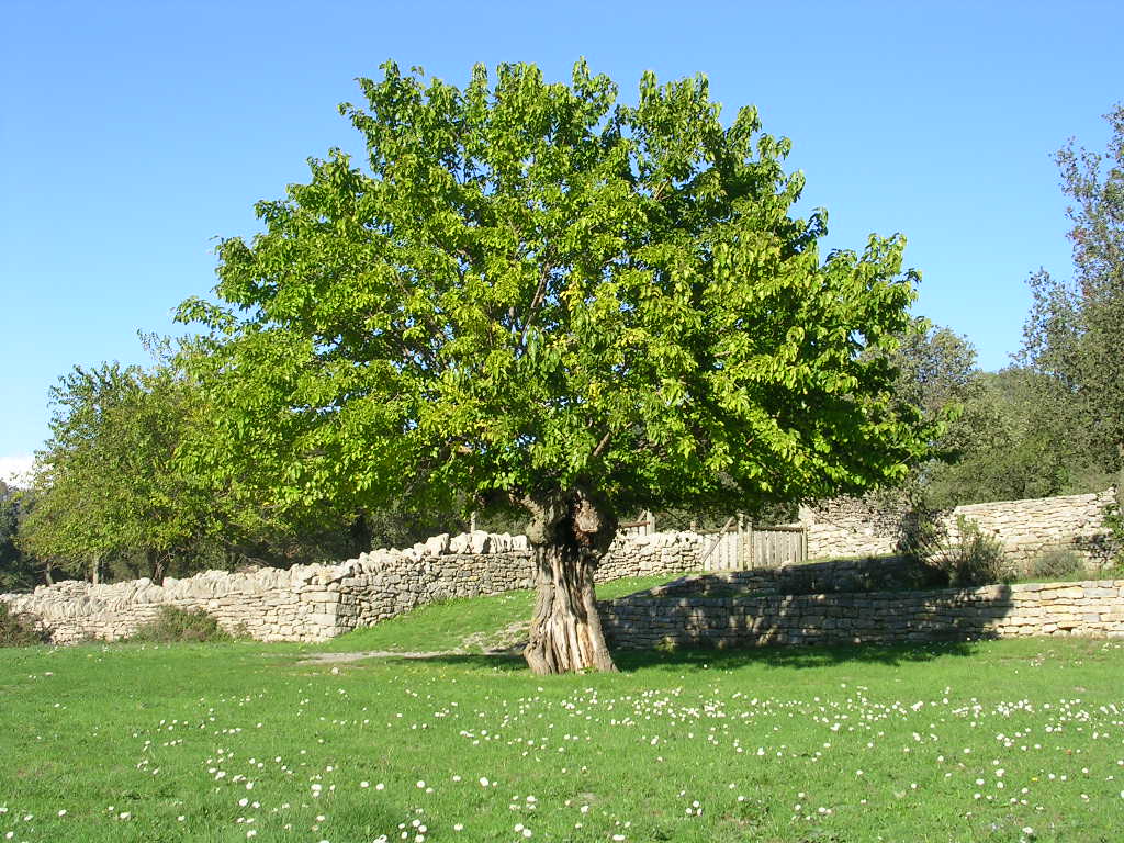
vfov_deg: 27.5
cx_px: 562
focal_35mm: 53
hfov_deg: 36.2
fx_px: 1721
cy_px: 422
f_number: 6.4
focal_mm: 8
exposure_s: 1/143
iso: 50
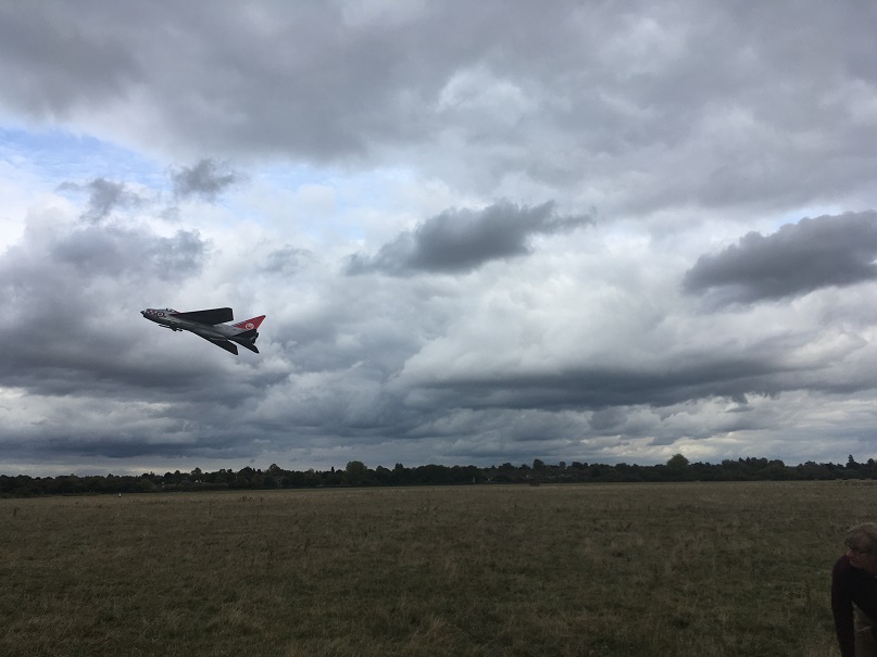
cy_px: 328
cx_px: 438
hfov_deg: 61.7
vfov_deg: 48.2
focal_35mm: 29
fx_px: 735
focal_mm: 4.15
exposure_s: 1/1326
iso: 25
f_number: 2.2
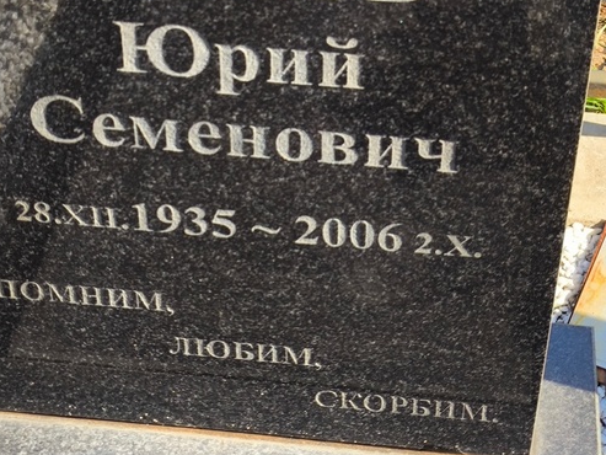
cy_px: 100
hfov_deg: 24.1
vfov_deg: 18.1
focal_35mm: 81
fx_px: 1418
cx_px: 310
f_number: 1.7
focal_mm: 4.71
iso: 50
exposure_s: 1/444
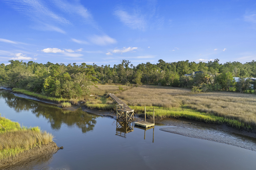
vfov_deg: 46.4
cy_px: 85
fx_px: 199
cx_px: 128
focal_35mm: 28
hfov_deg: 65.5
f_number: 4
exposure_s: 1/100
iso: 100
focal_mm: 10.26
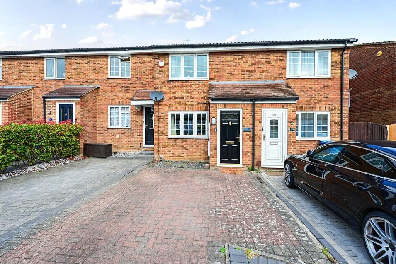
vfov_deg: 77.3
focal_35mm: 15
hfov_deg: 100.4
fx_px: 165
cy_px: 124
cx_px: 197
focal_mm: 14
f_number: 5.6
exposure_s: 1/500
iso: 400
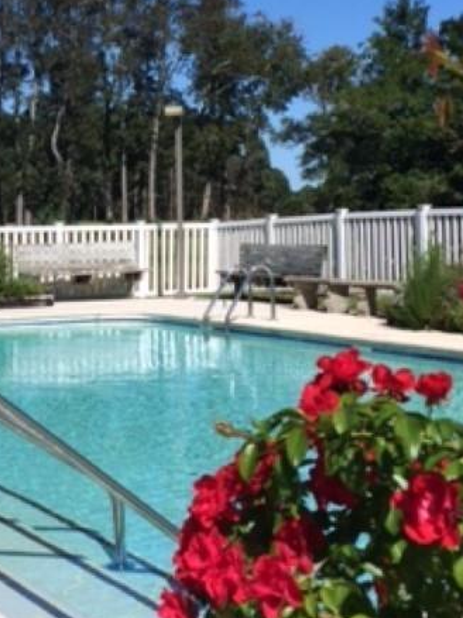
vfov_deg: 26.1
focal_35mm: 74
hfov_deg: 19.8
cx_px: 133
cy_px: 166
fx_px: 1321
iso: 40
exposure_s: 1/4566
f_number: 2.2
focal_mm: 4.12
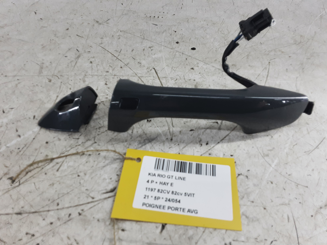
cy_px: 122
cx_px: 164
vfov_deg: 51.4
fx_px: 255
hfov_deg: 65.3
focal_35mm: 27
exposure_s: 1/50
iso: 100
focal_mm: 2.91
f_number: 1.9
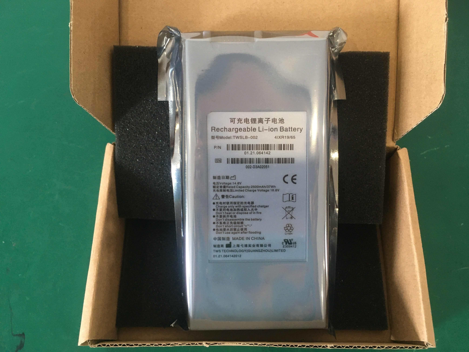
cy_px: 176
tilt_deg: -67.3
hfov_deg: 61.7
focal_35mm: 29
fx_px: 393
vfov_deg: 48.2
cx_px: 234
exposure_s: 1/33
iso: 125
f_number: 2.2
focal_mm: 4.15
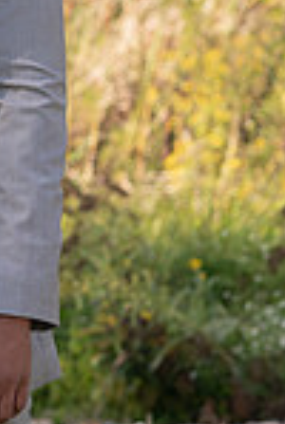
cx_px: -460
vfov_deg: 7.1
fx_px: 3404
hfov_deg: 4.6
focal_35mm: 288
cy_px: 88
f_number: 4
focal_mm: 72
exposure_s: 1/320
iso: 100
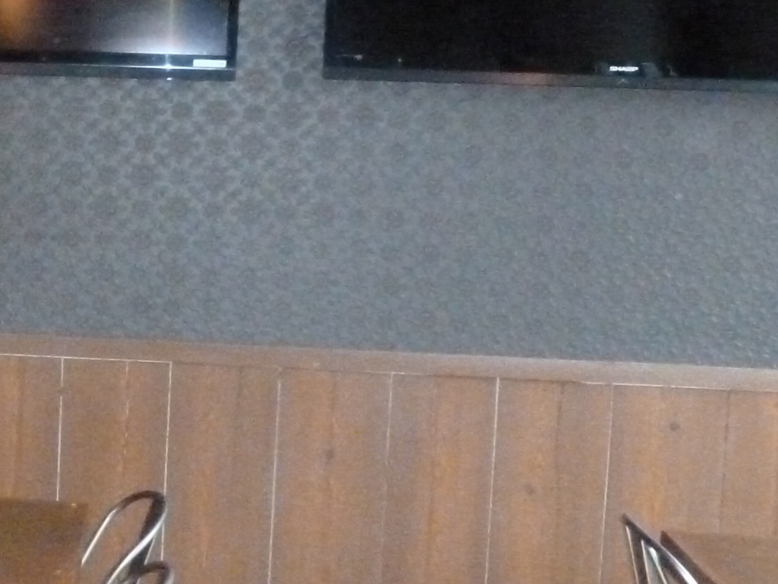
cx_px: -143
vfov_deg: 18.2
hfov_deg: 22.3
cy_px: 288
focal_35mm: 81
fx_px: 1820
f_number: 3.3
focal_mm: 4.3
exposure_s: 1/60
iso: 1000
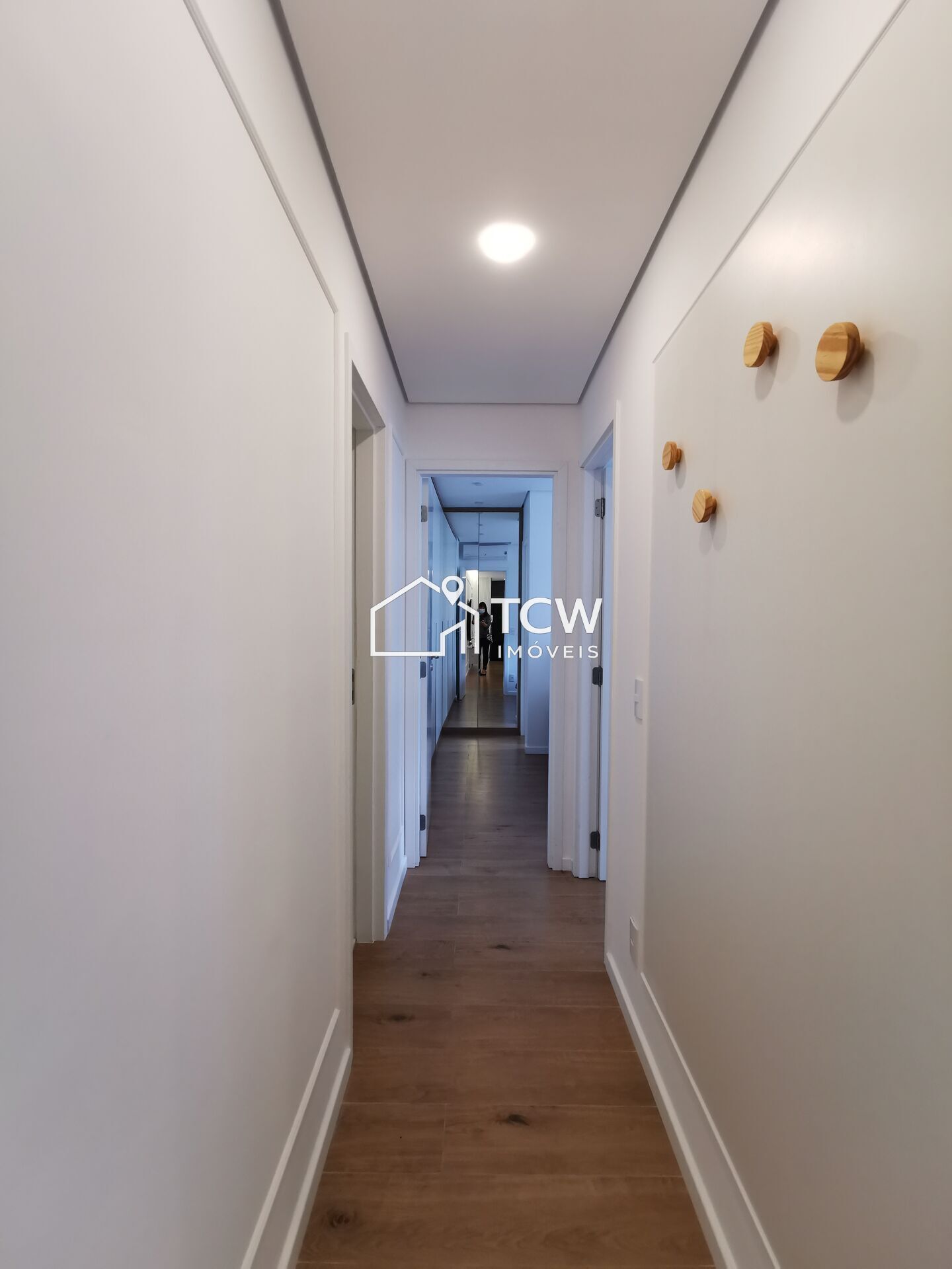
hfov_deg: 78.1
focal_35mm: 16
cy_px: 634
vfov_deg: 94.5
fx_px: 587
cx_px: 476
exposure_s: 1/40
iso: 200
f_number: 2.2
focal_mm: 2.35
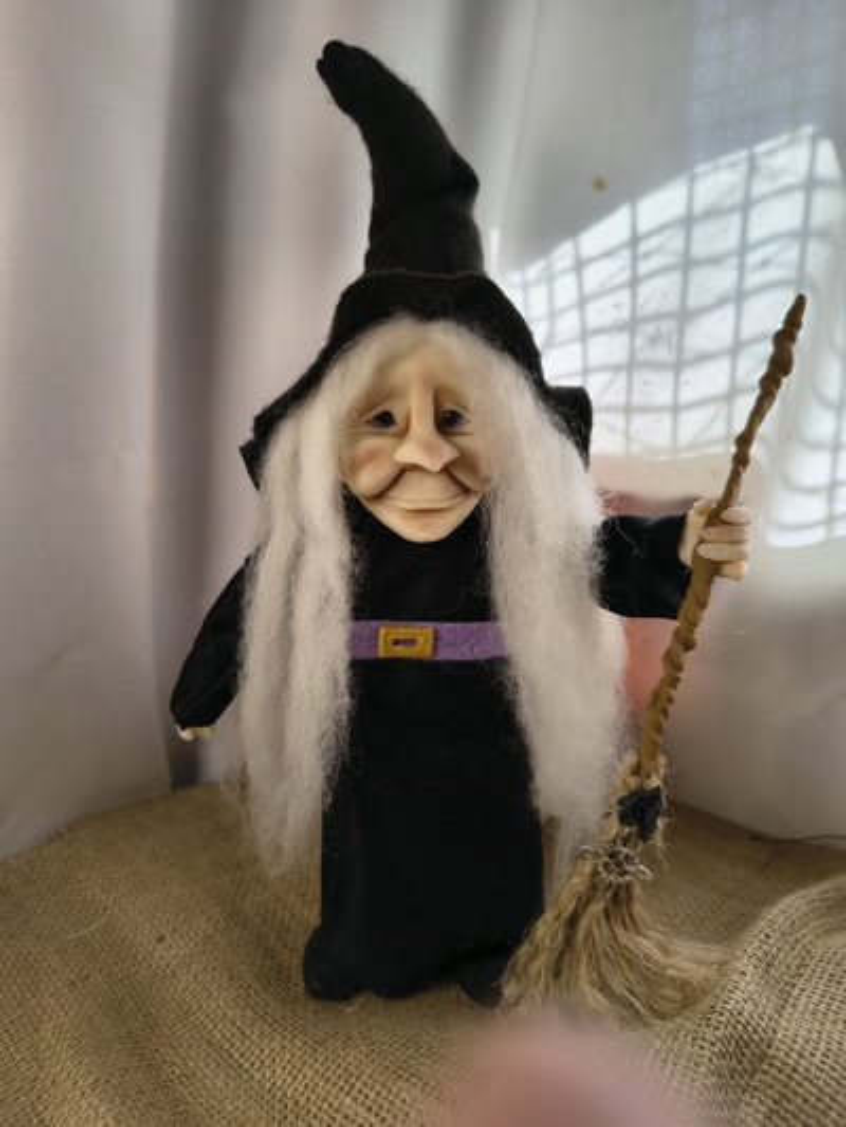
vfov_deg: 71.6
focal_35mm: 24
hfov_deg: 56.8
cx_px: 423
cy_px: 564
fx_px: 782
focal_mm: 5.56
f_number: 1.8
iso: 100
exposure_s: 1/397
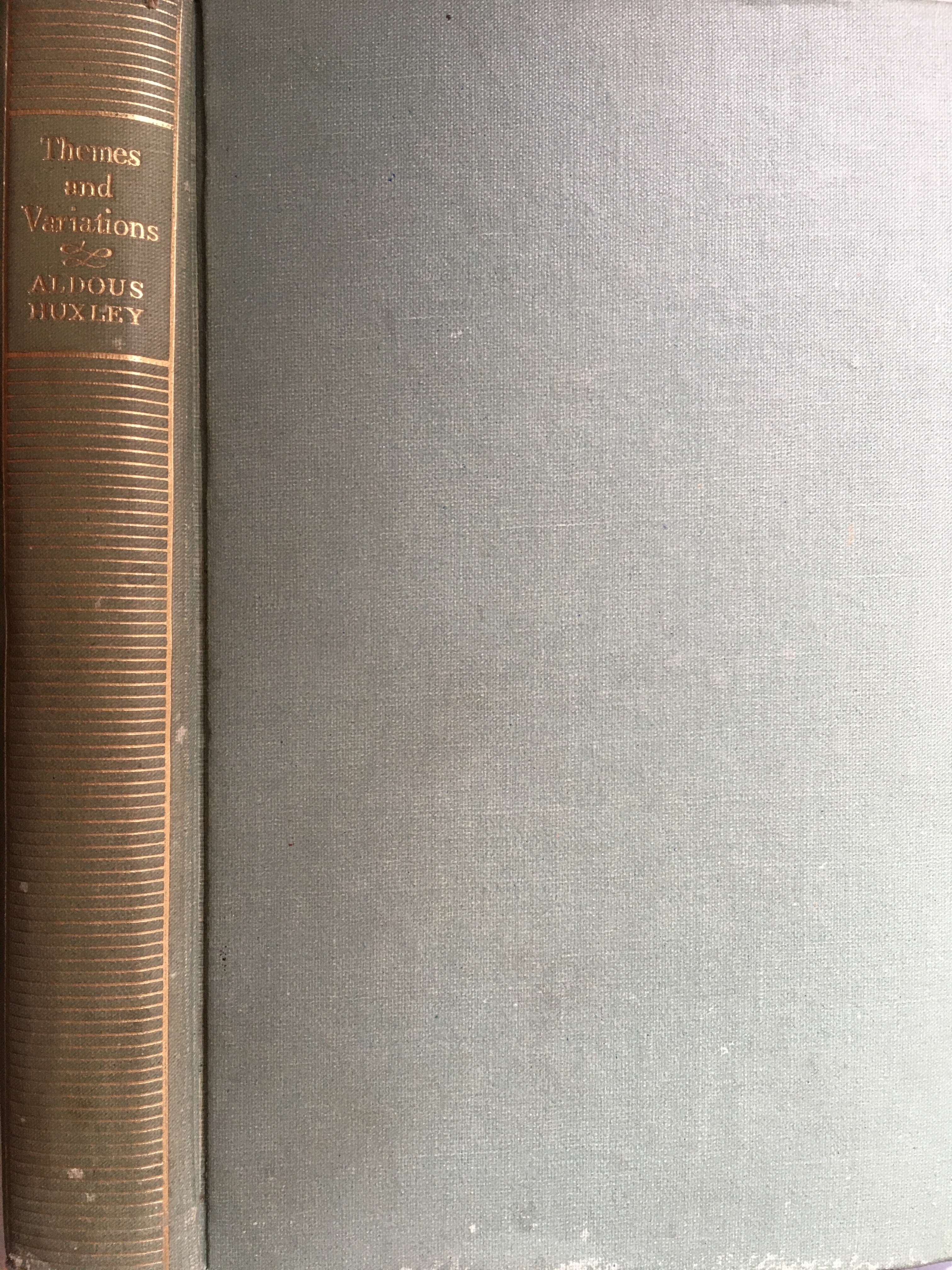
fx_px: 1063
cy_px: 635
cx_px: 476
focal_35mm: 29
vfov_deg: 61.7
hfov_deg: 48.2
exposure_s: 1/33
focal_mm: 4.15
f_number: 2.2
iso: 50
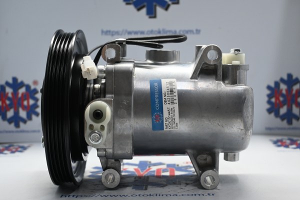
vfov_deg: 24.4
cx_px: 150
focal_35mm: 56
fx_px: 462
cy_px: 100
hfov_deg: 35.9
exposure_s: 1/60
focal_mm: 37
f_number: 5.3
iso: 800
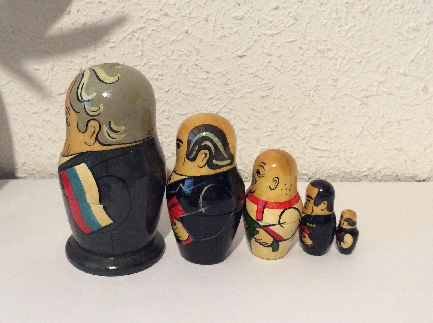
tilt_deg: -15.9
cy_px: 120
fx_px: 537
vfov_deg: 33.3
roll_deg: +1.1
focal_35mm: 43
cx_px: 177
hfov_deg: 43.7
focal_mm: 3.3
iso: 320
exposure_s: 1/25
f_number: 2.4
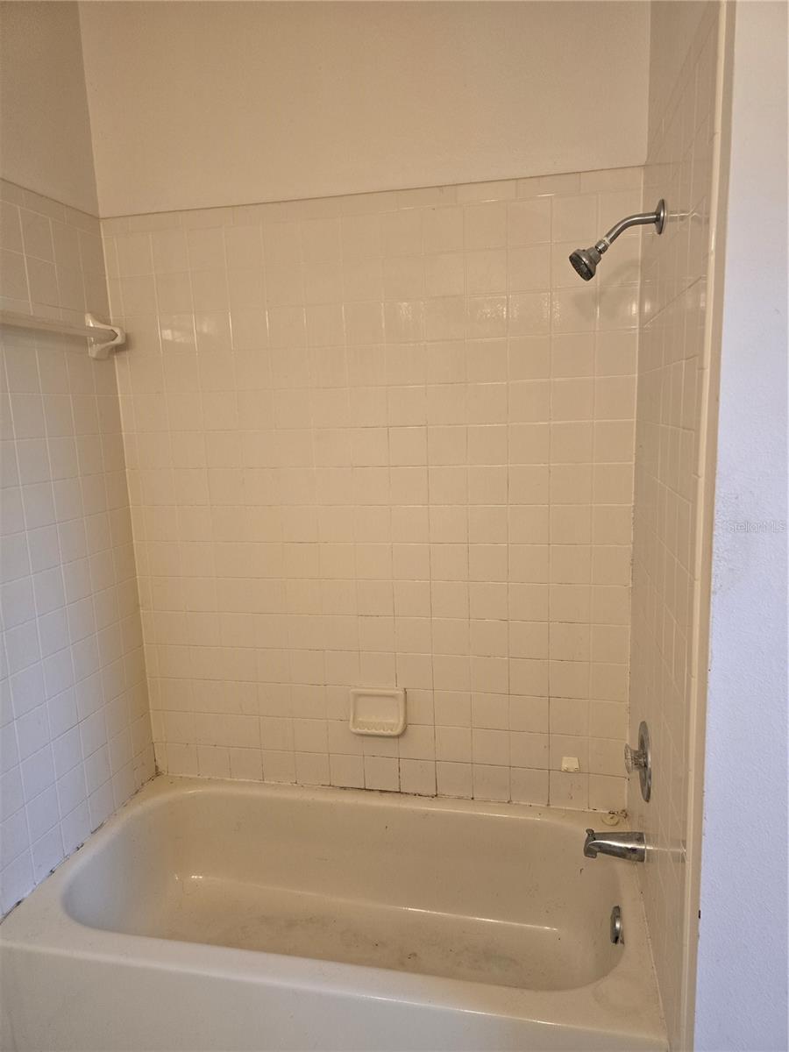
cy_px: 526
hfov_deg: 58.9
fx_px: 699
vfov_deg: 73.9
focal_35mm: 23
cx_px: 394
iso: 320
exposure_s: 1/120
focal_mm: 6.3
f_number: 1.7
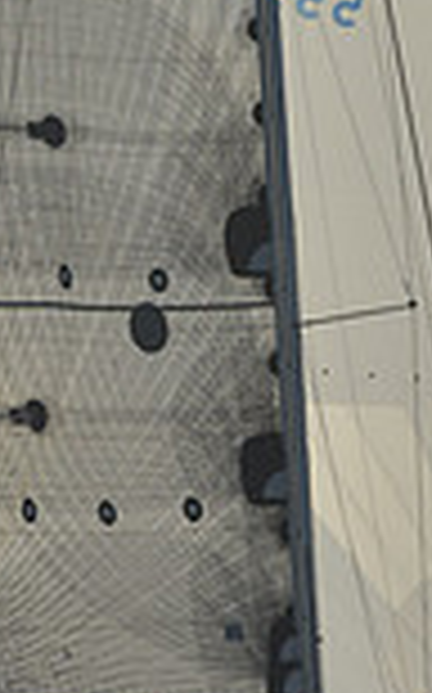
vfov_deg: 7.8
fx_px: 5077
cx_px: 268
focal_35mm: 269
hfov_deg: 4.9
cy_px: 194
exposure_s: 1/800
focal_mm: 70
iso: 200
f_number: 9
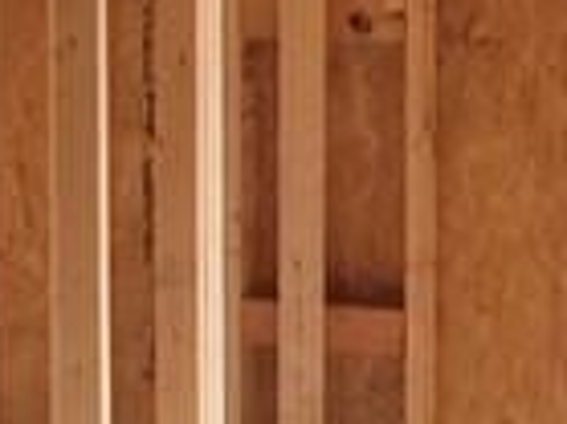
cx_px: 502
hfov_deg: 9.2
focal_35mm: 214
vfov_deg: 6.9
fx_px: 3502
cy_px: 65
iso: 32
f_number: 2.2
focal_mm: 4.15
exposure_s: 1/40
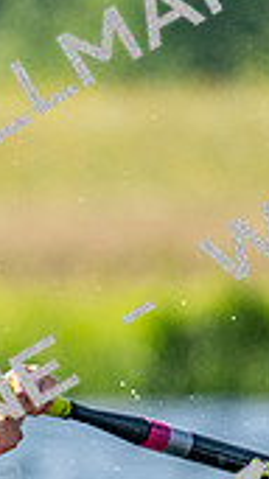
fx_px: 26999
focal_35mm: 2126
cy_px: 328
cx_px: -6
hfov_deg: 0.6
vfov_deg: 1.0
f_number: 4.5
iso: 250
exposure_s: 1/2500
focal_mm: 400
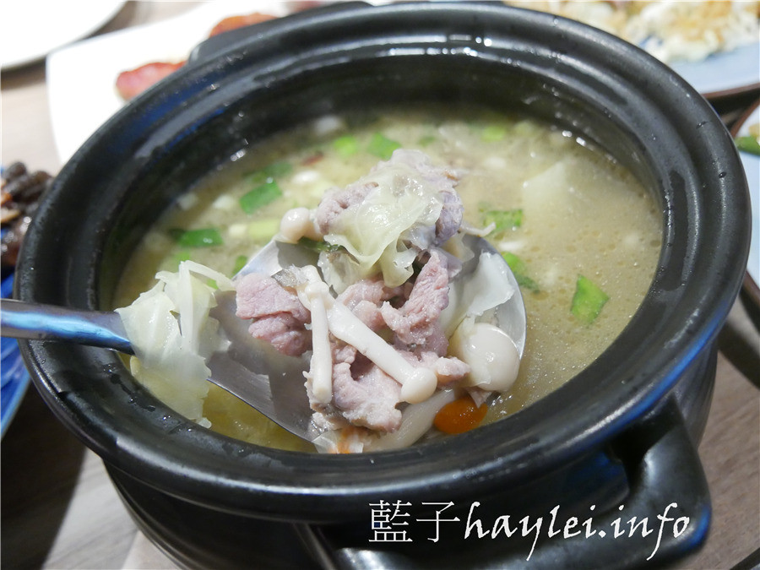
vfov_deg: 37.7
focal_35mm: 38
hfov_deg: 49.0
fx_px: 834
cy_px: 285
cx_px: 380
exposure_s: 1/40
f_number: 3.8
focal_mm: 19
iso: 3200
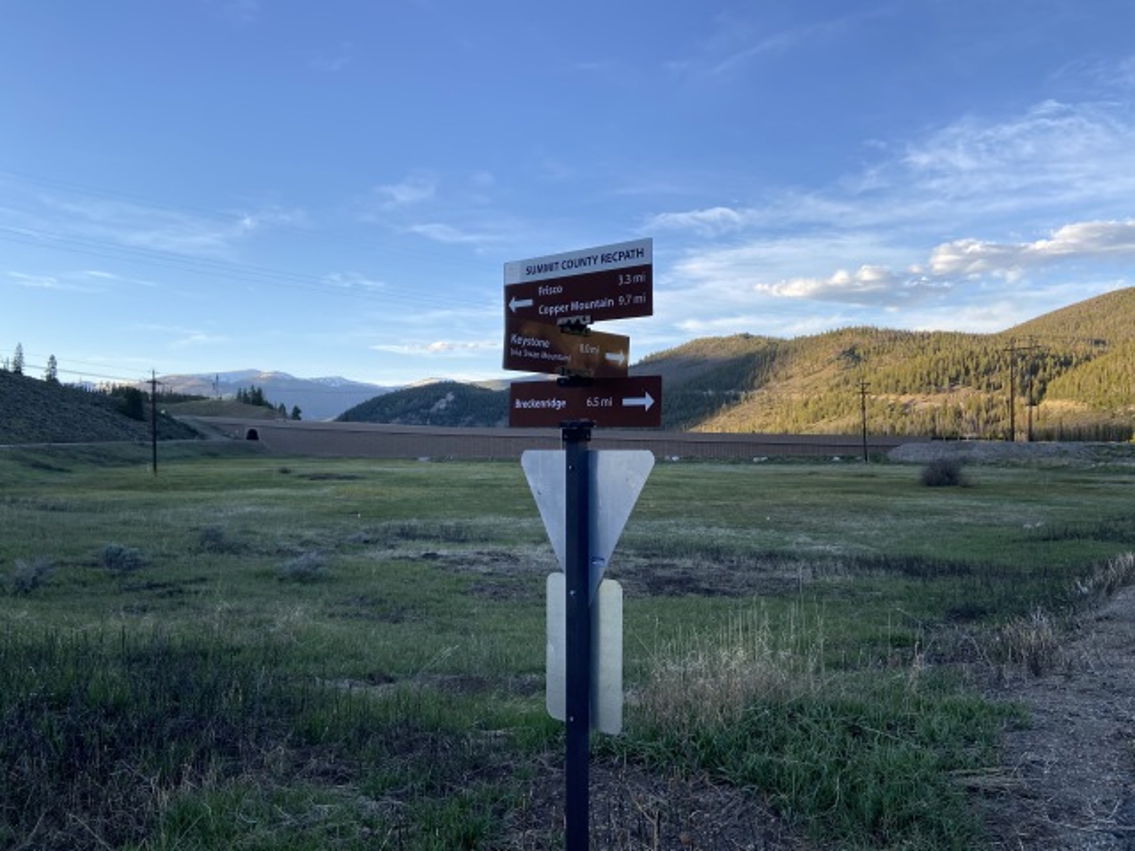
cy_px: 426
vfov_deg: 53.1
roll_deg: -0.2
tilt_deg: +1.5
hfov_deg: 67.3
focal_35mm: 26
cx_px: 568
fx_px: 852
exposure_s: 1/698
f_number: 1.8
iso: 32
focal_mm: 4.25
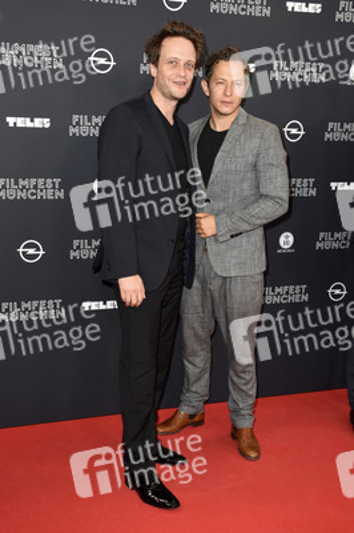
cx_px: 177
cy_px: 266
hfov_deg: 33.0
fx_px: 598
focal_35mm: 40
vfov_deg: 48.0
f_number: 6.3
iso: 400
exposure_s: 1/100
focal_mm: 27
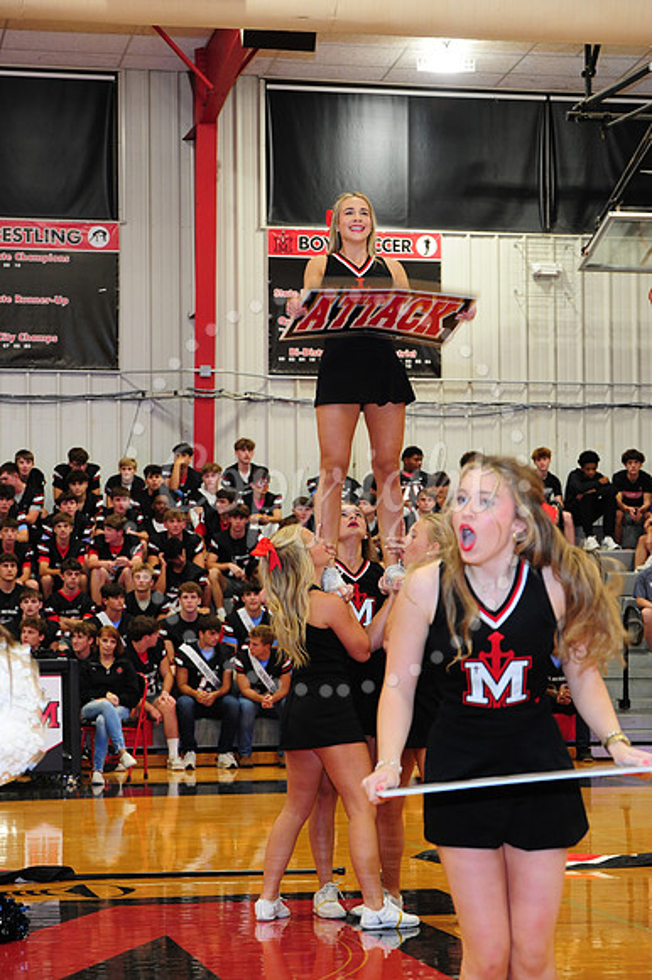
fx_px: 2665
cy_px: 490
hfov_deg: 13.9
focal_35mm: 98
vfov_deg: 20.8
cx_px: 326
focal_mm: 98
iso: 2000
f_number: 7.1
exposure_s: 1/60
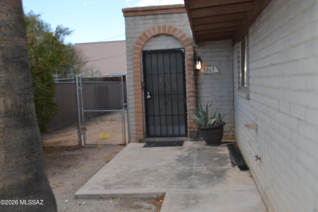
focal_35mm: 36
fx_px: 318
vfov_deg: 36.9
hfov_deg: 53.1
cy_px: 106
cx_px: 159
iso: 100
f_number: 6.3
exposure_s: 1/200
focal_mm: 24
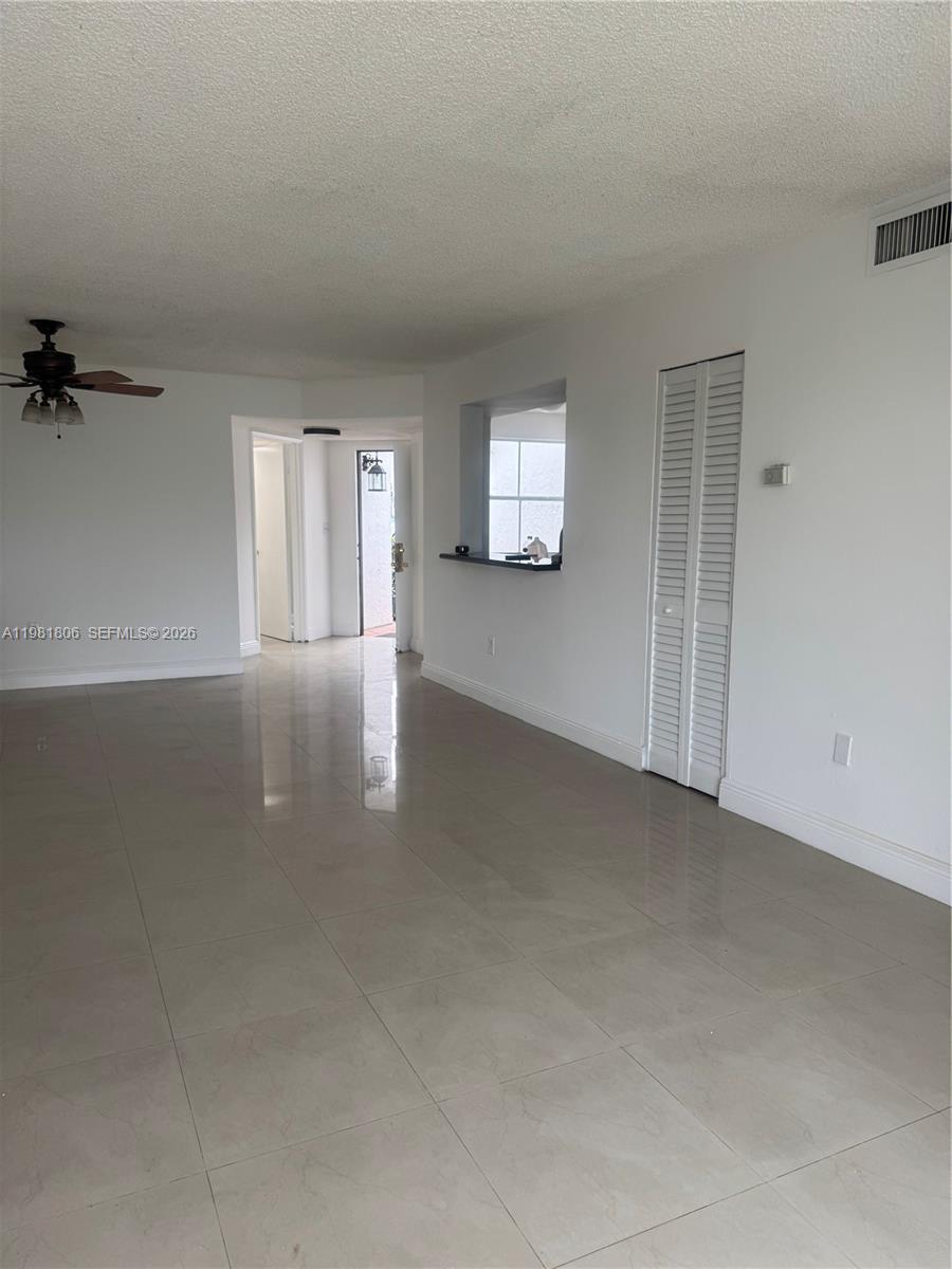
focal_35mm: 24
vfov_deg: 71.6
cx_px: 476
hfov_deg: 56.8
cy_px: 634
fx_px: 880
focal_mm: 6.76
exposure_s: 1/120
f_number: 1.78
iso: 100
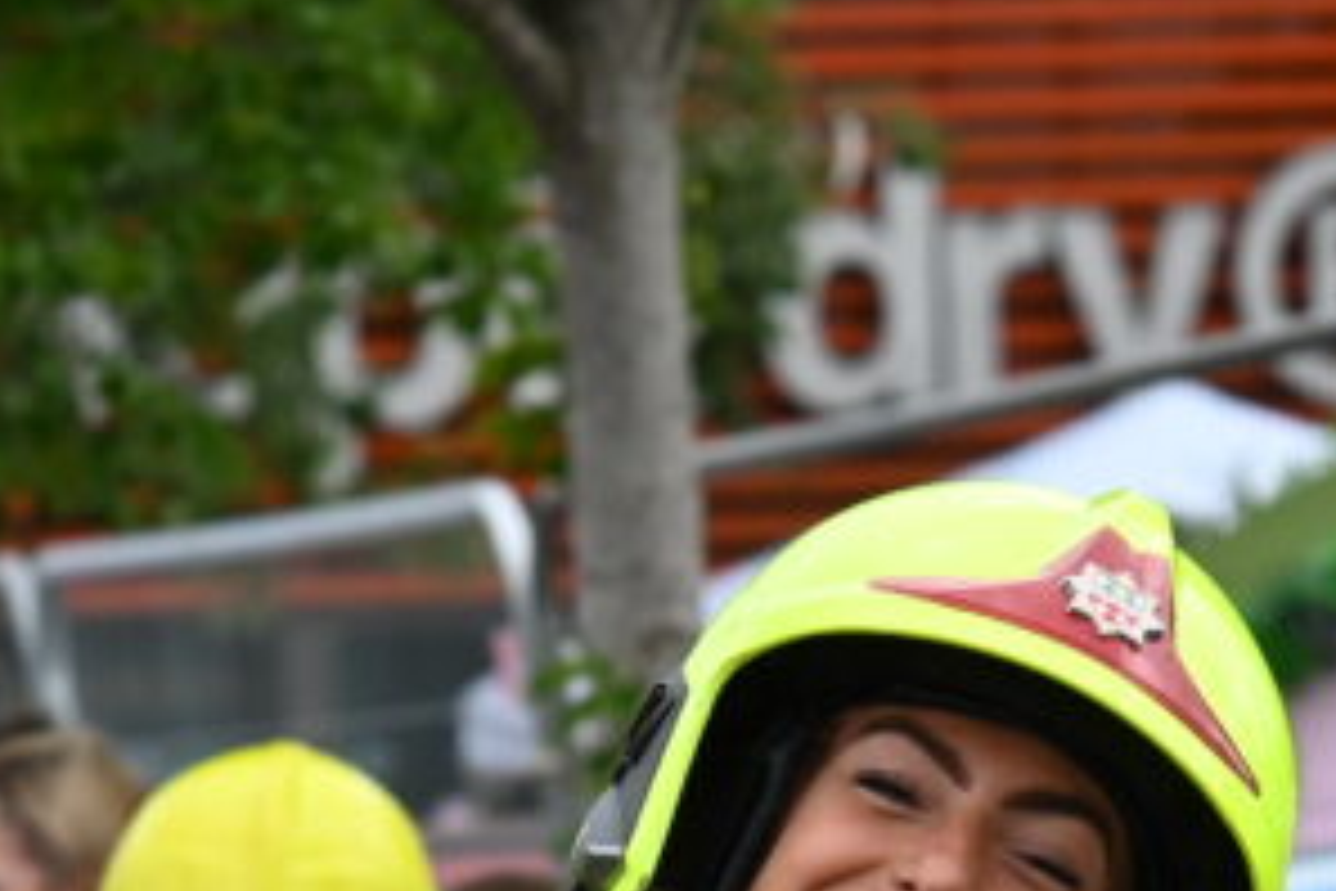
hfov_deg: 3.1
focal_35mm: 673
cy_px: 1285
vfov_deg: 2.0
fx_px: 24974
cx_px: 895
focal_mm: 130
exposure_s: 1/640
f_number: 9
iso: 500
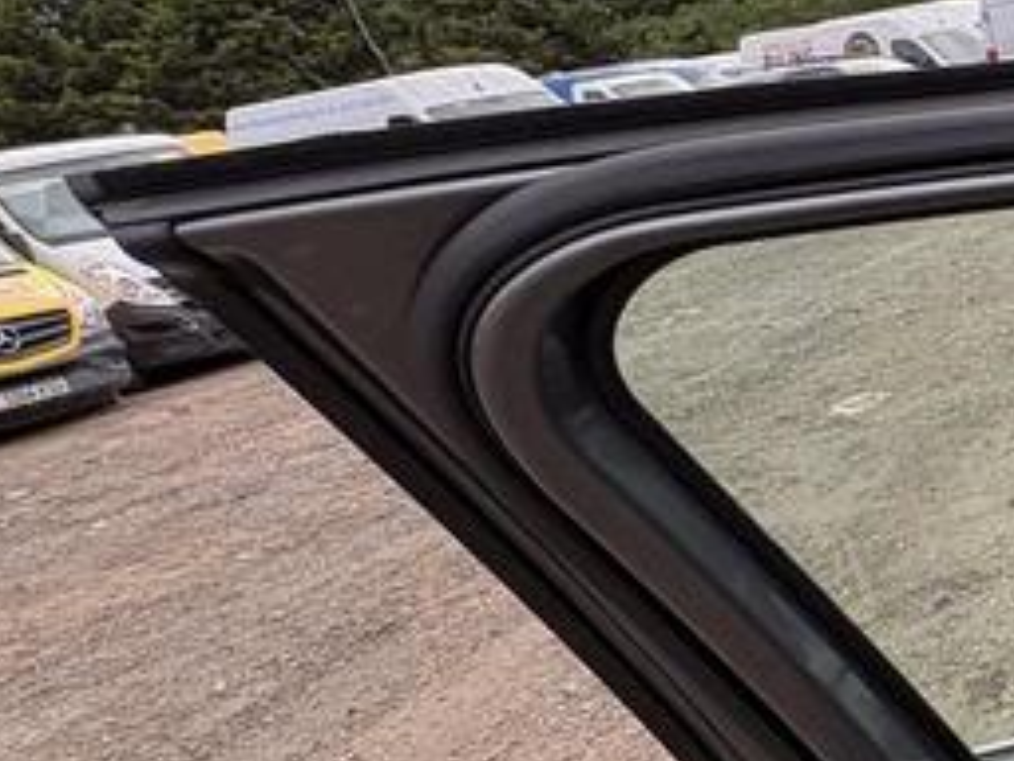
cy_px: 488
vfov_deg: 29.5
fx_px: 1435
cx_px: 1430
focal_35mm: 49
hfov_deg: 28.7
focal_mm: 2.22
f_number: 2.2
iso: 40
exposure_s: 1/352
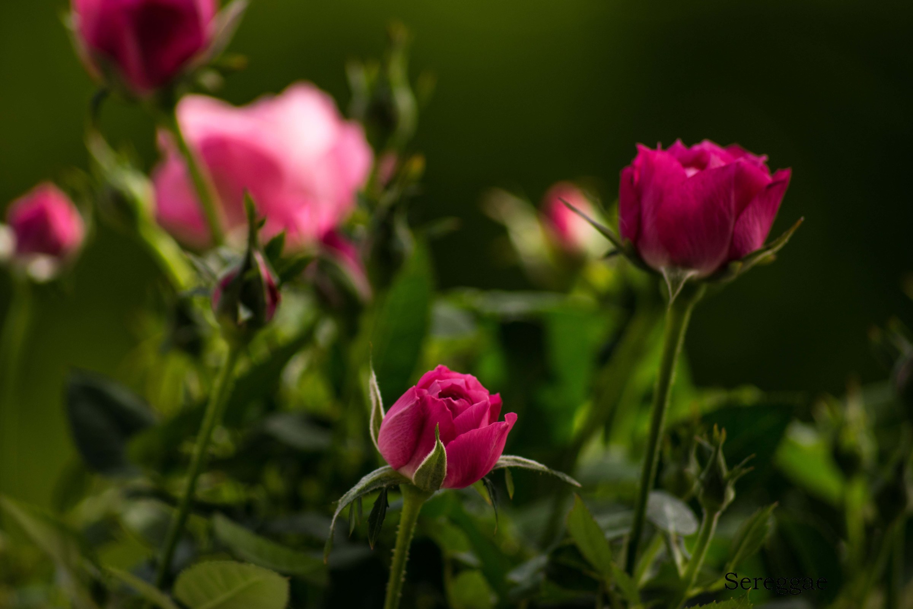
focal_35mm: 450
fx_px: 11412
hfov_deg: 4.6
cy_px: 304
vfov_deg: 3.1
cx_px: 456
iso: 100
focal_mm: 300
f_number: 5.6
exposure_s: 1/400
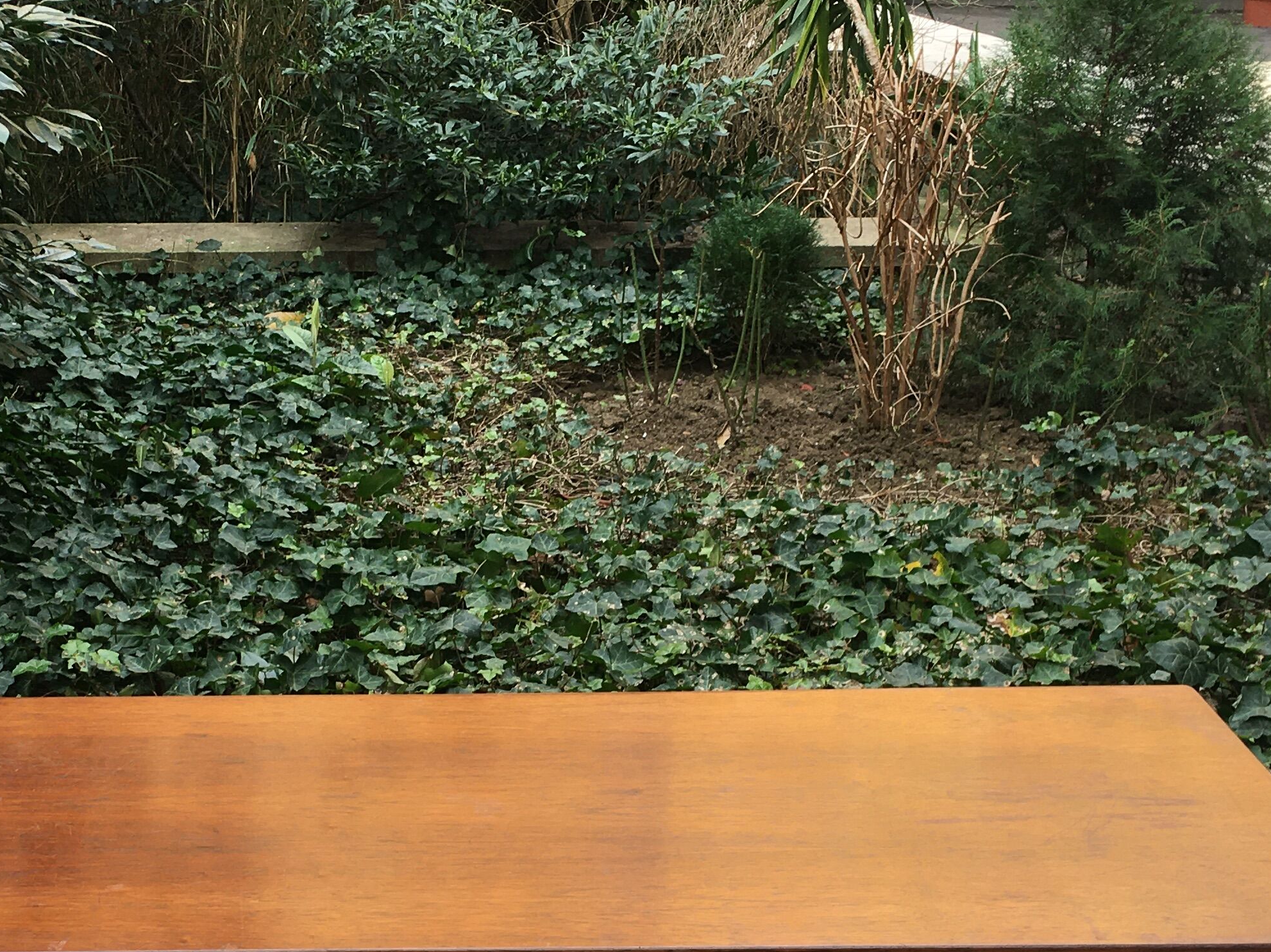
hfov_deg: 32.6
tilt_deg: -15.0
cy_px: 597
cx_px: 519
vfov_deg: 24.7
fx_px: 2166
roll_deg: +0.3
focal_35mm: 59
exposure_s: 1/119
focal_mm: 4.15
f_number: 2.2
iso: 25
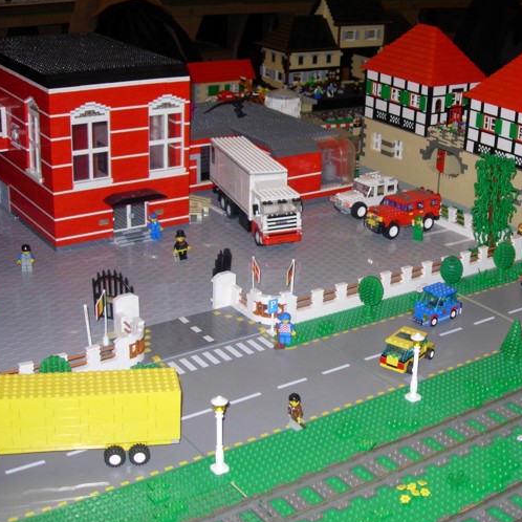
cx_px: 407
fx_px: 921
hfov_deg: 31.0
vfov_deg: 31.6
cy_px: 262
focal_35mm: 54
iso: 79
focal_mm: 7.8
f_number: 2.8
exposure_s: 1/64
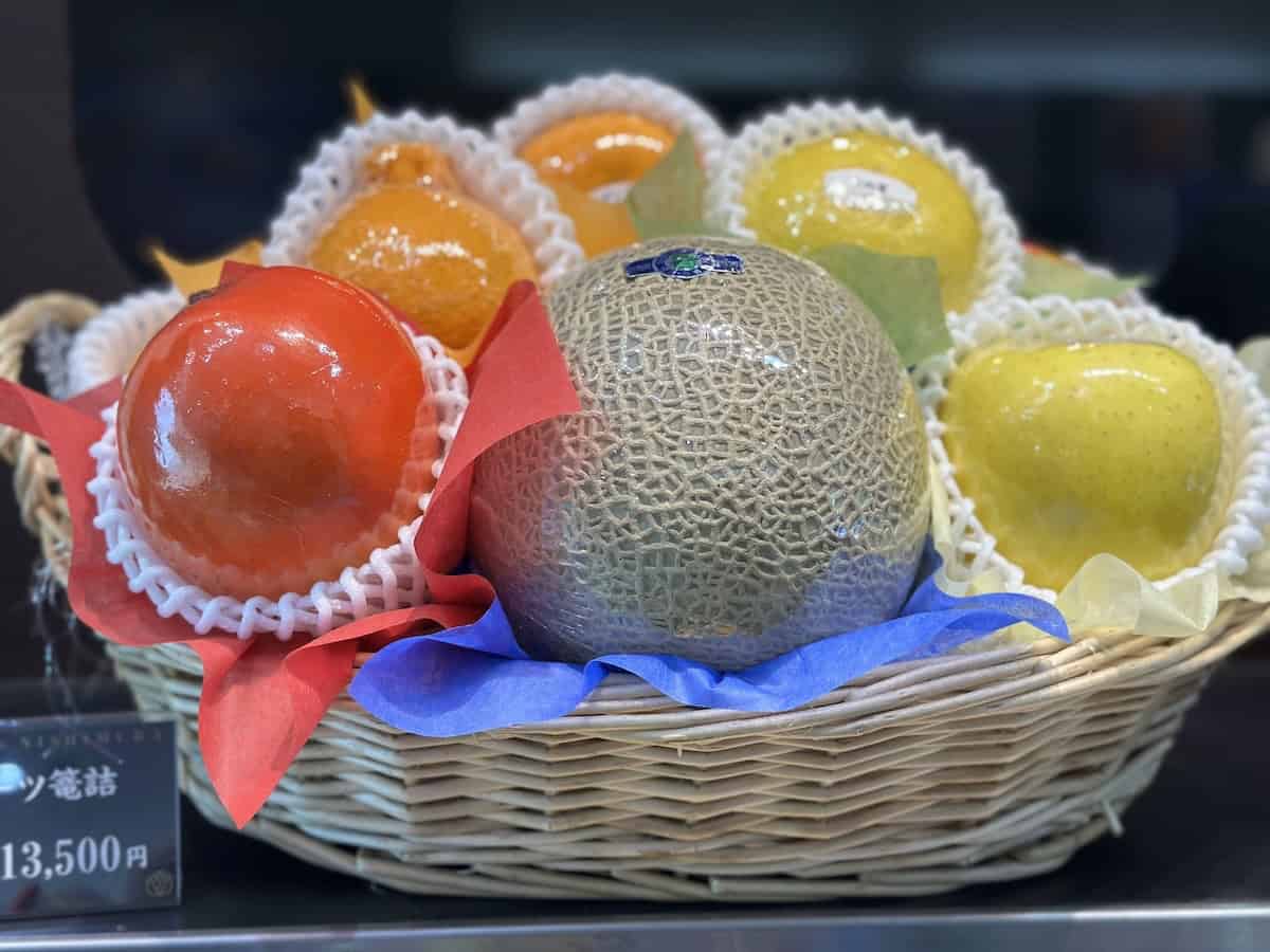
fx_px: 1761
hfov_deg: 39.7
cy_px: 476
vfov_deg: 30.3
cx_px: 635
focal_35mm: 48
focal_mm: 6.9
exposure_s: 1/106
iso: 64
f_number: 1.8
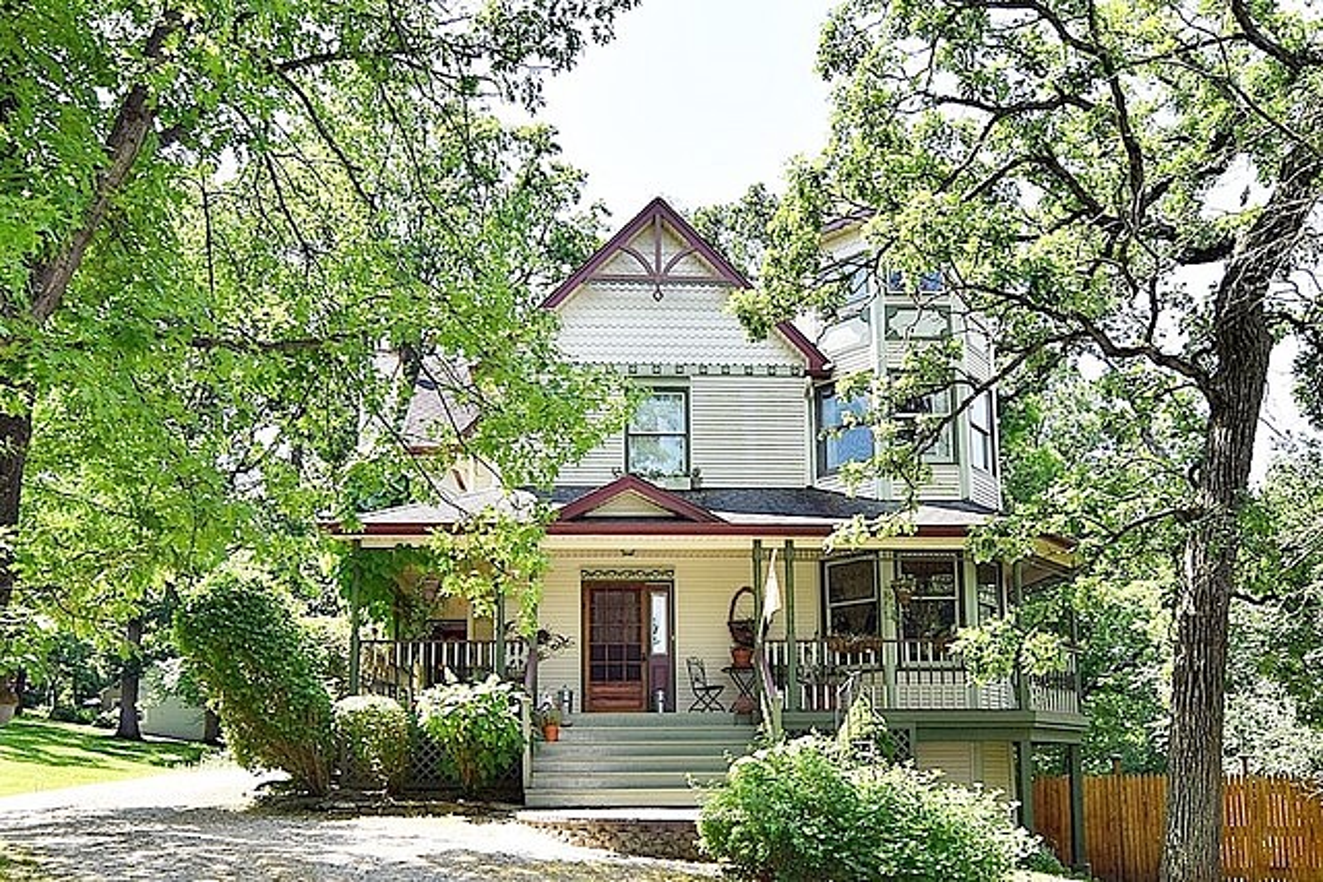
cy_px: 441
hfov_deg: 85.4
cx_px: 662
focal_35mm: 20
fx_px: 717
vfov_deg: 63.2
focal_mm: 13
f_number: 6.3
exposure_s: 1/200
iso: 100
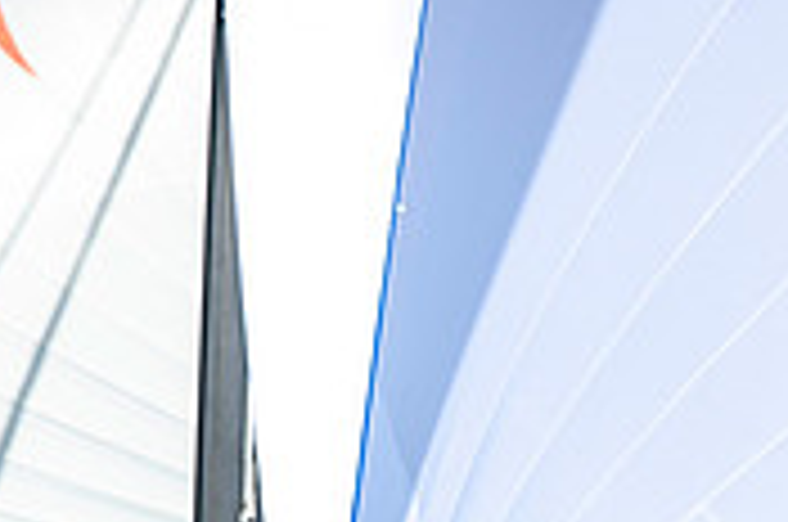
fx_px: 21783
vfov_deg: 1.4
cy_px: 855
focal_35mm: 997
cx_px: 554
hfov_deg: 2.1
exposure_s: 1/1600
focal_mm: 300
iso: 250
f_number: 5.6
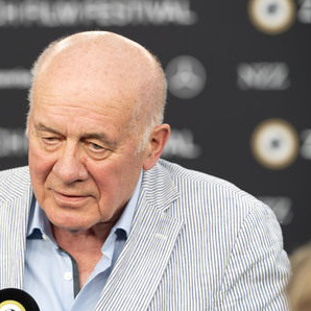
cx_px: 98
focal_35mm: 225
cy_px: 156
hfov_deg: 7.8
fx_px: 2287
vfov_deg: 7.8
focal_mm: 175
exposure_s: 1/200
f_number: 4.5
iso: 400
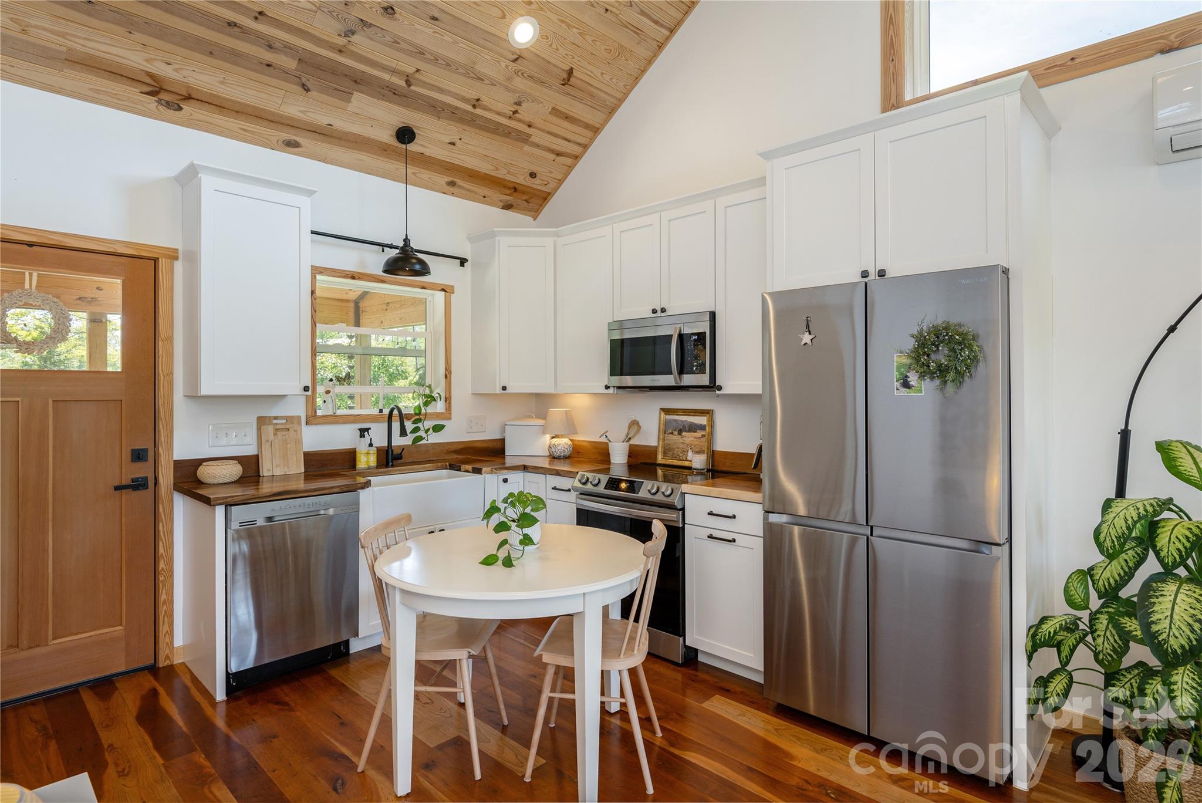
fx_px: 618
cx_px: 601
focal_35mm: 18
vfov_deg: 66.0
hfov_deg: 88.4
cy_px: 402
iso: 320
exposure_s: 1/30
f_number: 7.1
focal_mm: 18.5
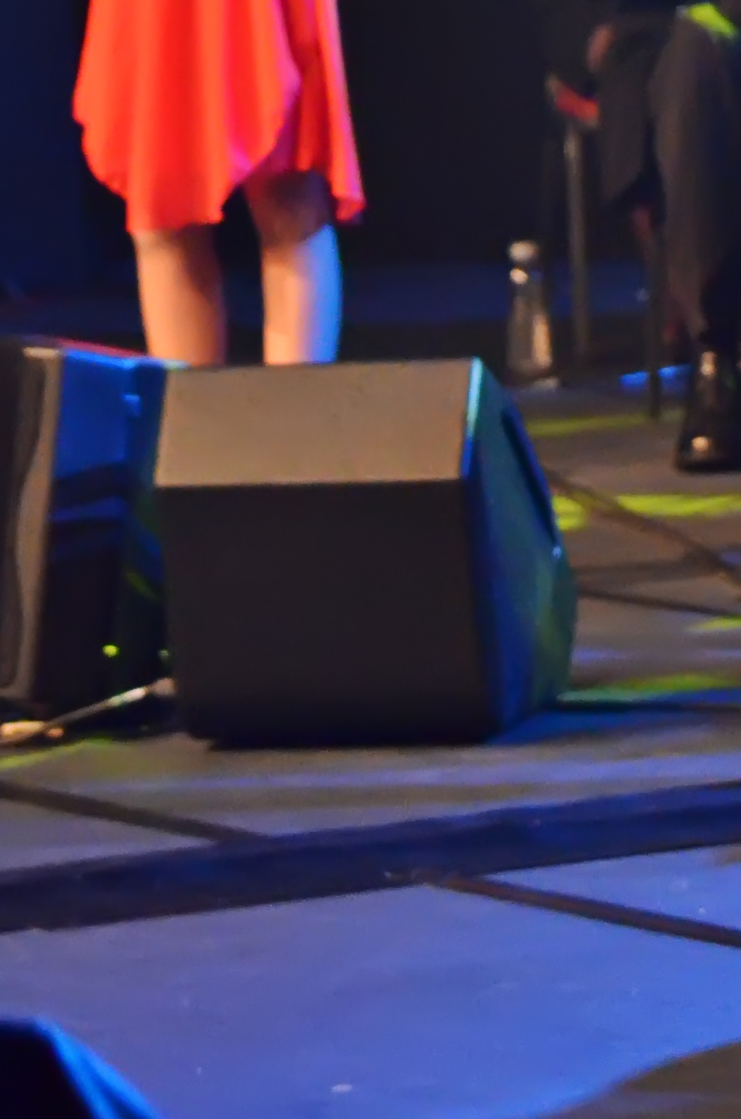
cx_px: 1041
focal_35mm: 319
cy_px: -10
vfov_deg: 6.5
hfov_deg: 4.3
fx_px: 9895
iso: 2500
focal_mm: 70
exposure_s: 1/80
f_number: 4.5
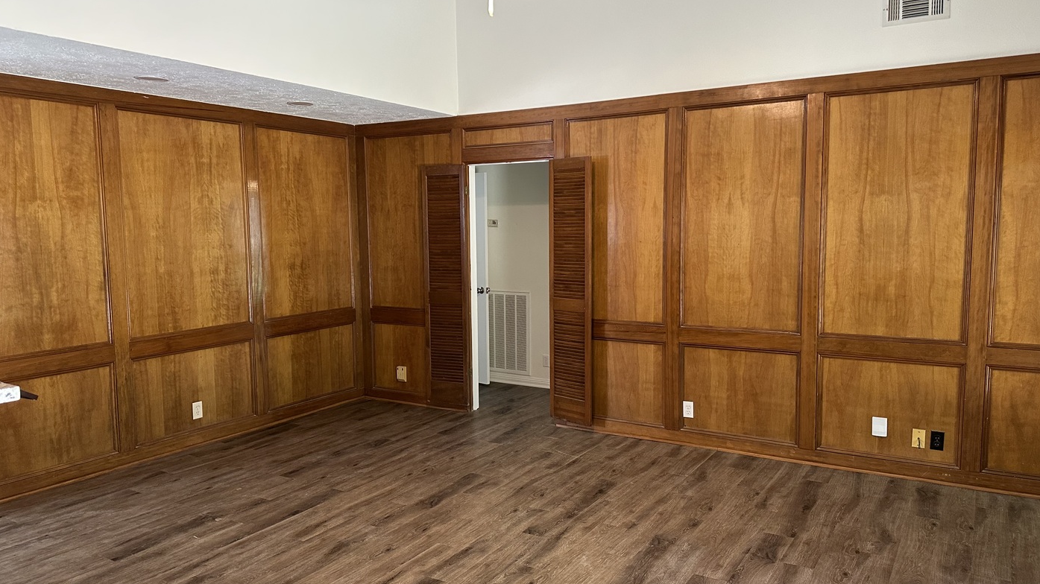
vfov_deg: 42.9
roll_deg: +0.7
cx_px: 532
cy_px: 293
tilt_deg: -5.5
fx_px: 744
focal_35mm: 27
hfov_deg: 69.9
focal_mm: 6.86
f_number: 1.78
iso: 320
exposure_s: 1/60
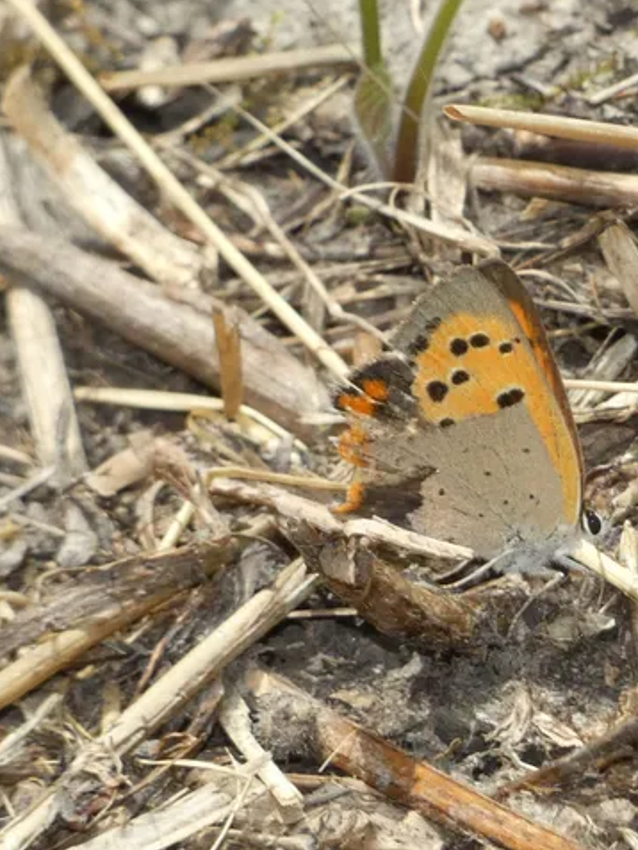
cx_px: 483
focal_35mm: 515
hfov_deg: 2.9
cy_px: 424
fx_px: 12650
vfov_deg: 3.8
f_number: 5.6
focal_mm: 68.8
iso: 160
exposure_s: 1/100
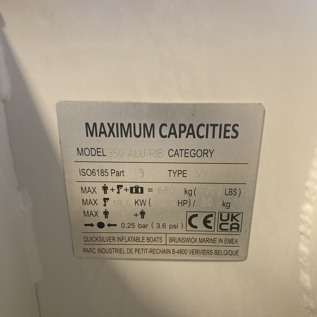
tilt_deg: -34.2
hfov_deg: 48.4
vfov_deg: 48.2
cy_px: 187
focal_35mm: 34
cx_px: 162
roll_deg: +1.7
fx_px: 352
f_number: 1.8
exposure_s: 1/50
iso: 125
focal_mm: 3.99
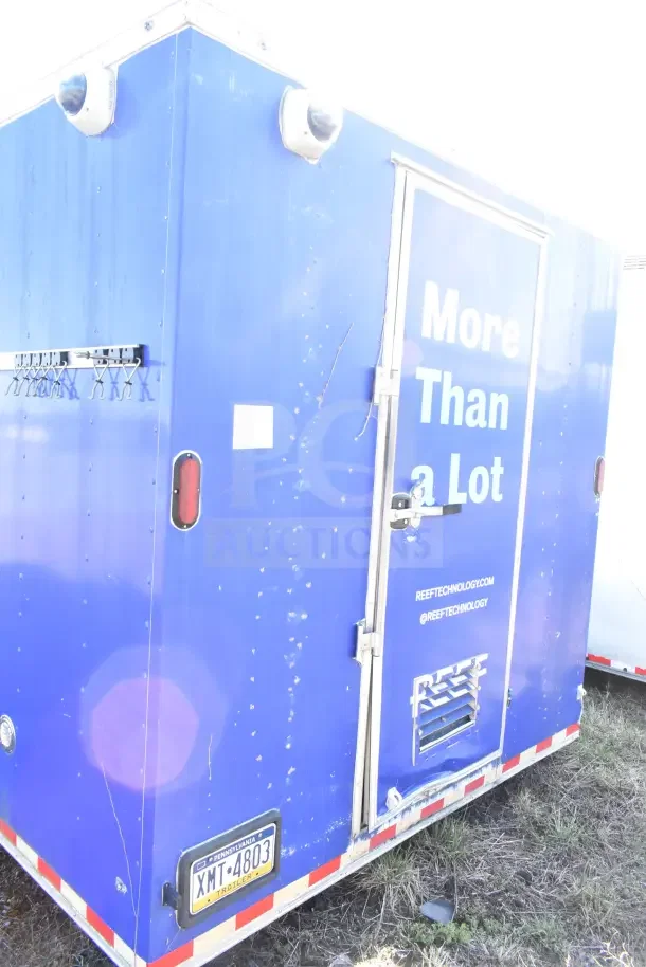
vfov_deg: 67.4
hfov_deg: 48.0
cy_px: 484
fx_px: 726
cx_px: 323
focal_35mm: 27
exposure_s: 1/500
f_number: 11
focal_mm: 18
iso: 6400
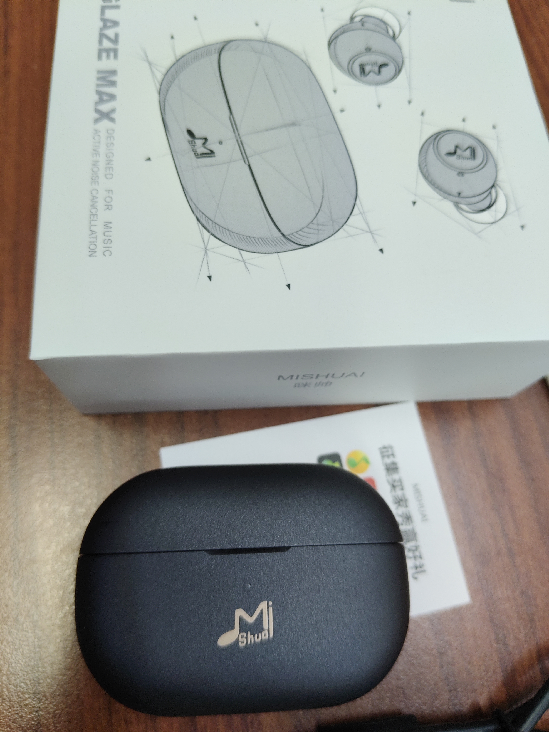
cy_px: 366
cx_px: 274
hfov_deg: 53.1
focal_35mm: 26
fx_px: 550
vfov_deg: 67.3
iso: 314
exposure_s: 1/33.3
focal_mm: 4.84
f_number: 1.79
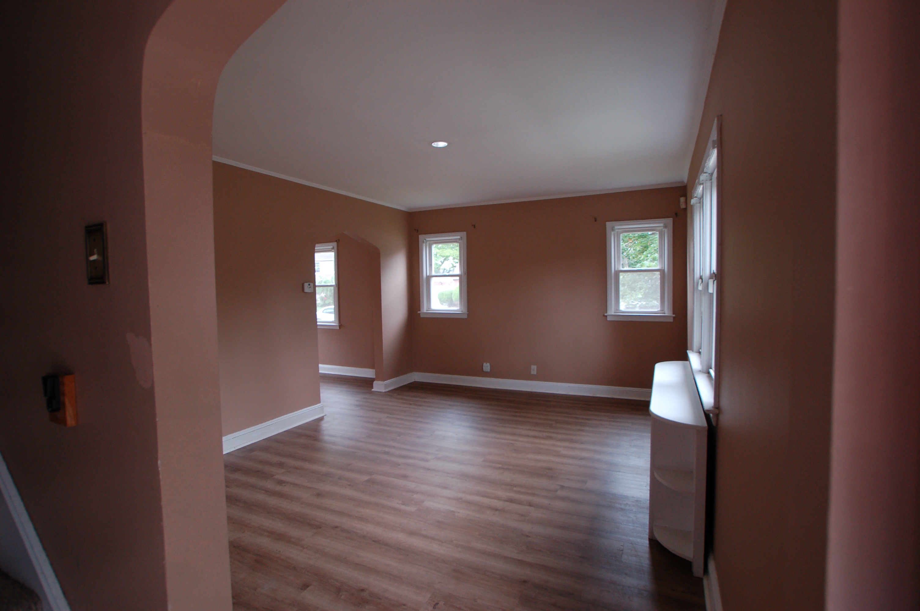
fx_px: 421
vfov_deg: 72.0
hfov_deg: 95.0
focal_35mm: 16
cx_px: 460
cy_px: 306
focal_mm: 11
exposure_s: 1/30
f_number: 4.5
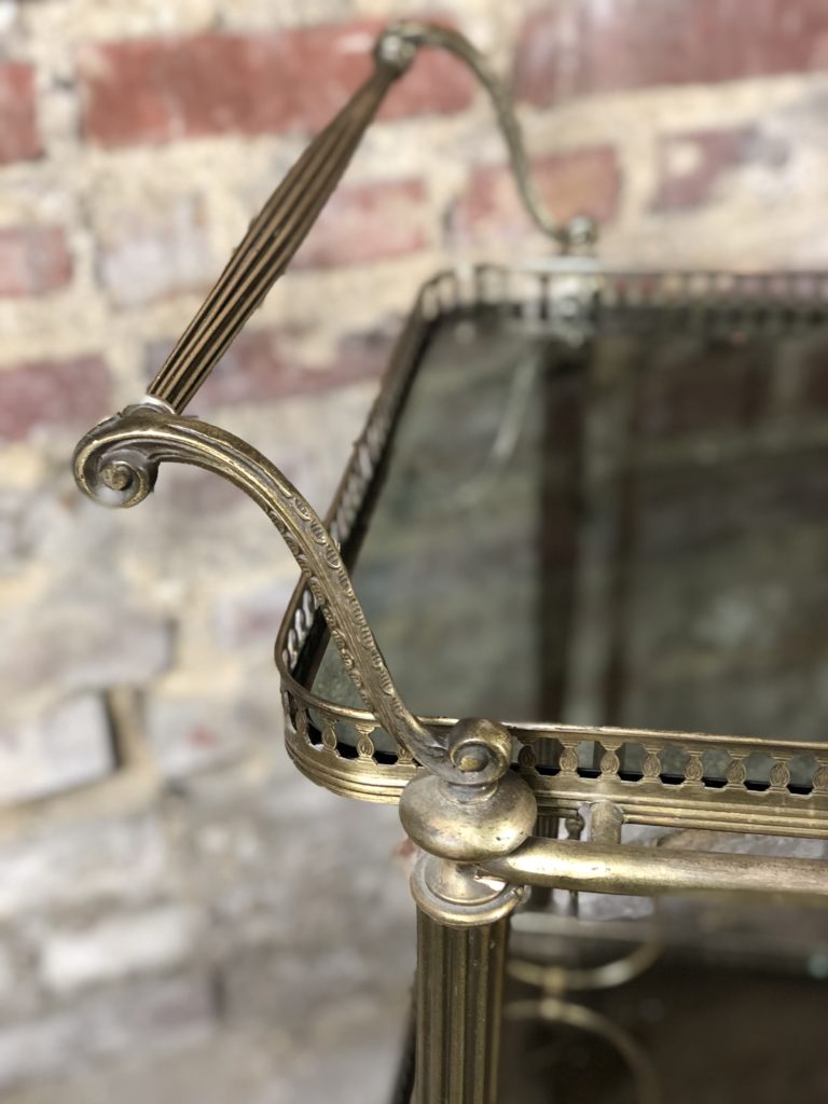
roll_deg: +0.8
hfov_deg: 28.0
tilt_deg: -30.4
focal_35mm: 52
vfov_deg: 36.8
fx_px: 1658
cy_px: 552
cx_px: 414
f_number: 2.4
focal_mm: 6
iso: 160
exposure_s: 1/25
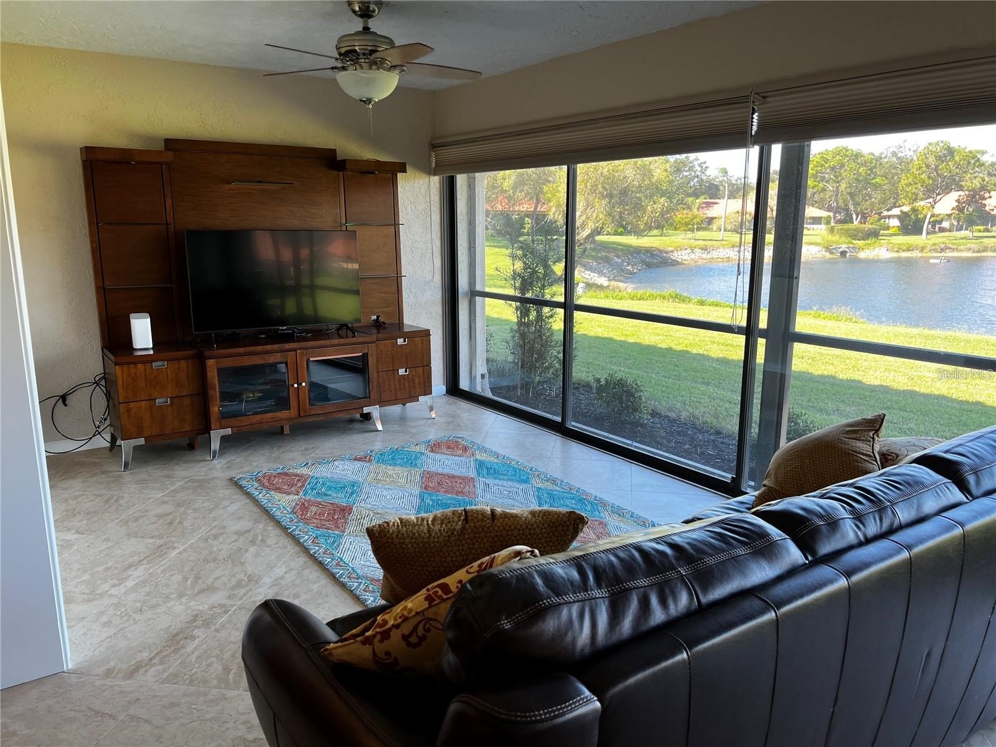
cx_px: 498
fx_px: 748
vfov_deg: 53.1
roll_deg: +0.2
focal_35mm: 26
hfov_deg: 67.3
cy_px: 374
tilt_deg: -11.8
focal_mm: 5.7
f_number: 1.5
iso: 40
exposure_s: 1/121
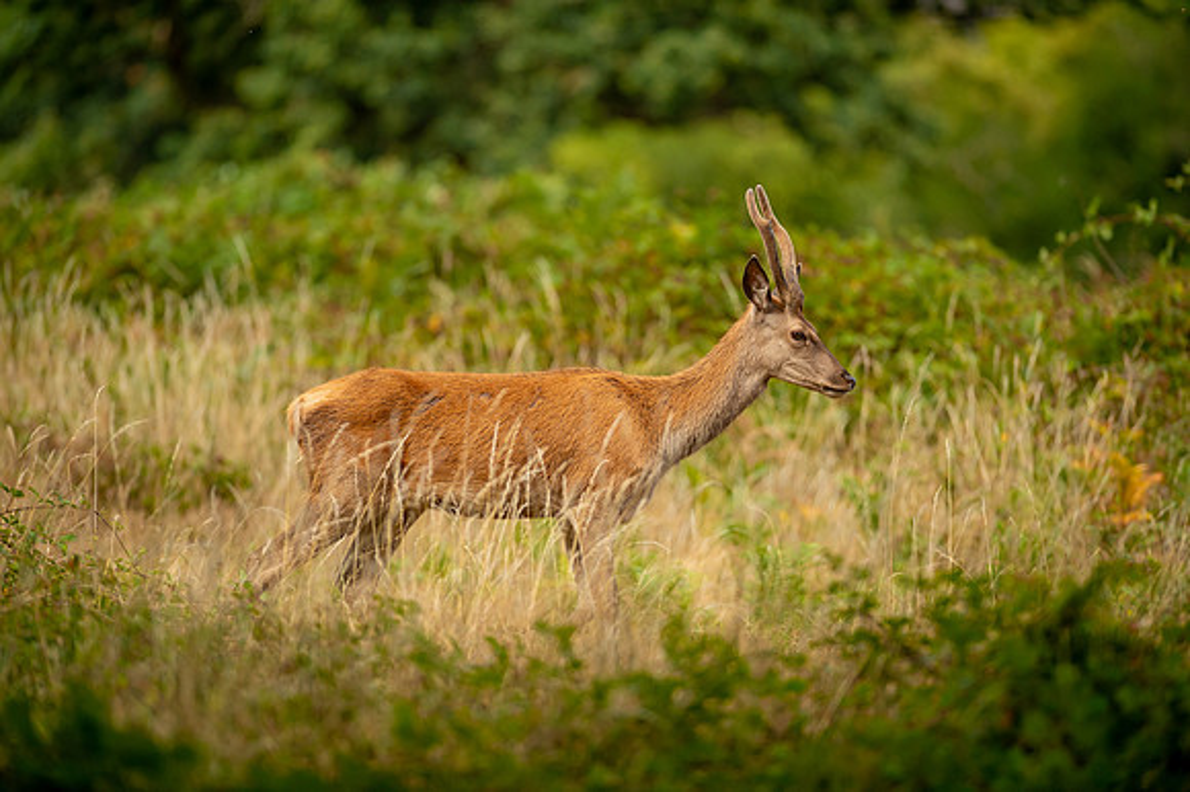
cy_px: 396
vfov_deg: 4.6
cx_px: 595
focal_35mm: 300
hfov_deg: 6.9
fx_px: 9911
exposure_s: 1/6400
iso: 560
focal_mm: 300
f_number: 2.8
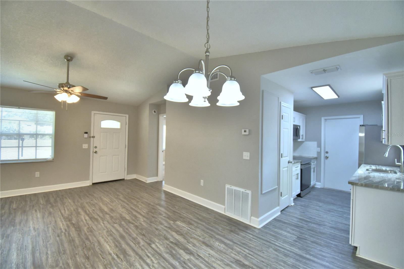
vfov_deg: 77.3
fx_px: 168
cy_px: 134
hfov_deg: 100.4
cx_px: 202
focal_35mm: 15
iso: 400
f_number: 4.5
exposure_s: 1/125
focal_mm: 10
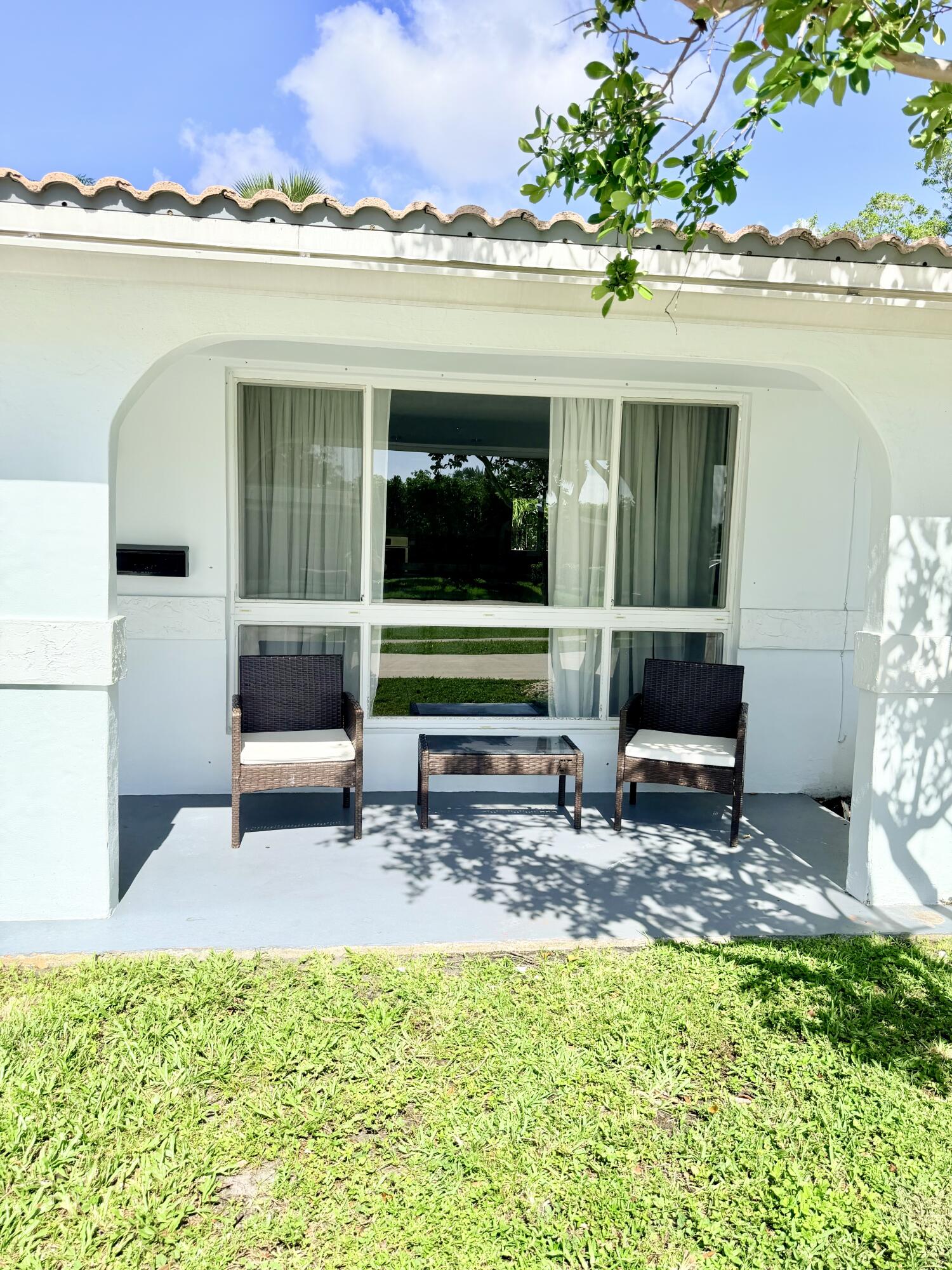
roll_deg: -1.8
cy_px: 635
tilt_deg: -6.1
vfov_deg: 71.6
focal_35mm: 24
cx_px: 476
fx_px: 880
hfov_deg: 56.8
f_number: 1.78
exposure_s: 1/4167
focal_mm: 6.76
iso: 80
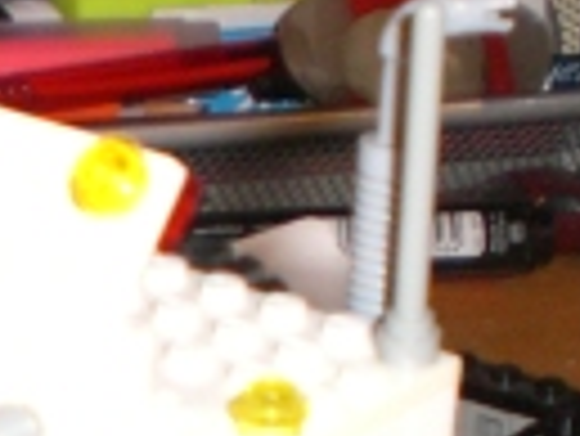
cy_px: 814
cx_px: -256
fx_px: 3170
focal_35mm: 189
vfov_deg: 7.6
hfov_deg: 10.2
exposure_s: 1/60
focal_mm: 6.3
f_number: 3.1
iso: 200
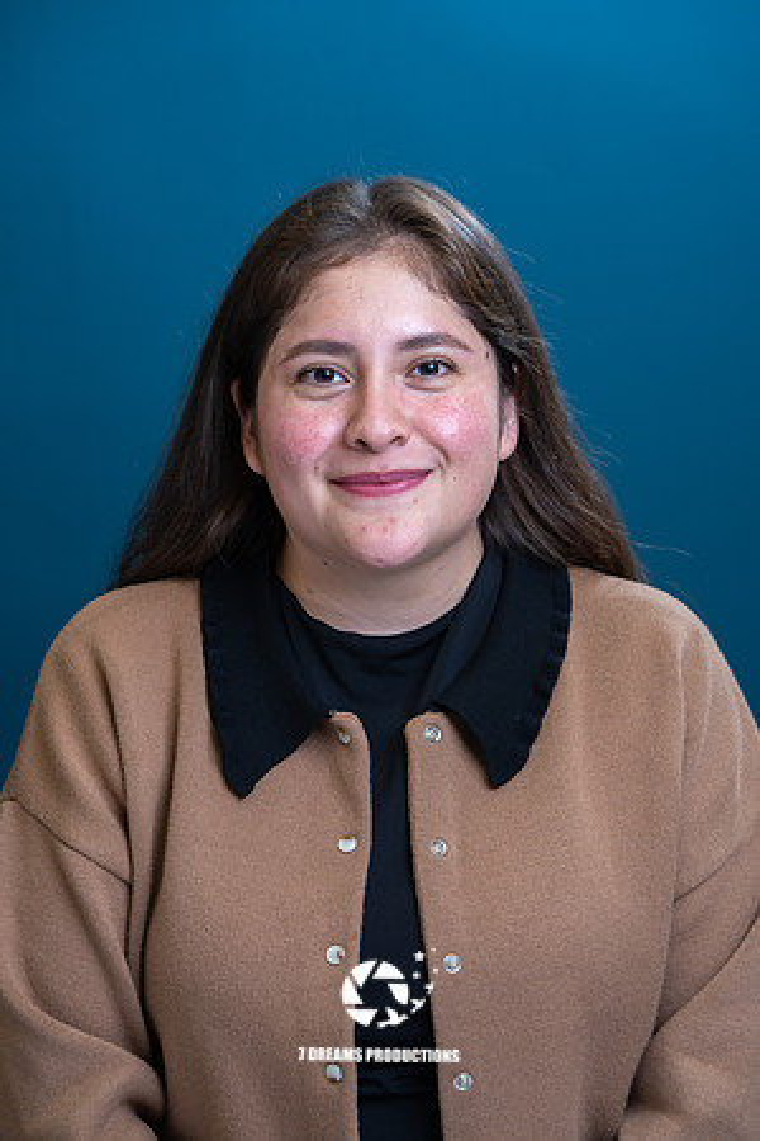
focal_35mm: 98
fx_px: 3103
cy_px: 570
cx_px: 380
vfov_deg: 20.8
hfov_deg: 14.0
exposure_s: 1/125
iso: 320
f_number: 5
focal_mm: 98
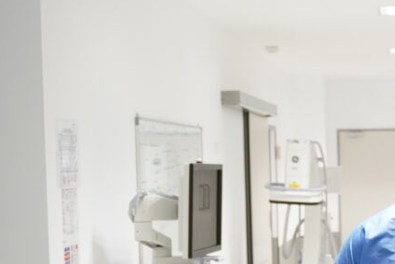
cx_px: 467
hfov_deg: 15.0
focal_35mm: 132
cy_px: 251
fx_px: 1451
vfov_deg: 10.3
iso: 1600
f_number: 5.6
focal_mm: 37
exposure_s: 1/60
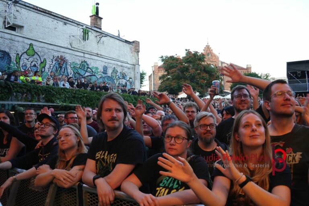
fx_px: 232
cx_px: 154
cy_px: 103
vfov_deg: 47.9
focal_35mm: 27
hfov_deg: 67.4
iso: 250
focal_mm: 18
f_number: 4
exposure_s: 1/160
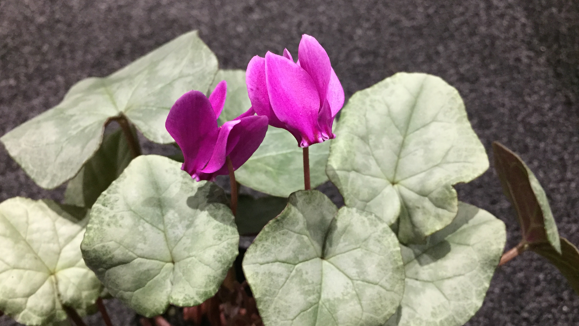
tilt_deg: -56.4
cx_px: 290
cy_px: 185
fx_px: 491
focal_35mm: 32
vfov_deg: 36.6
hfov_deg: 61.0
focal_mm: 4.15
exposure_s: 1/17
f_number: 2.2
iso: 320
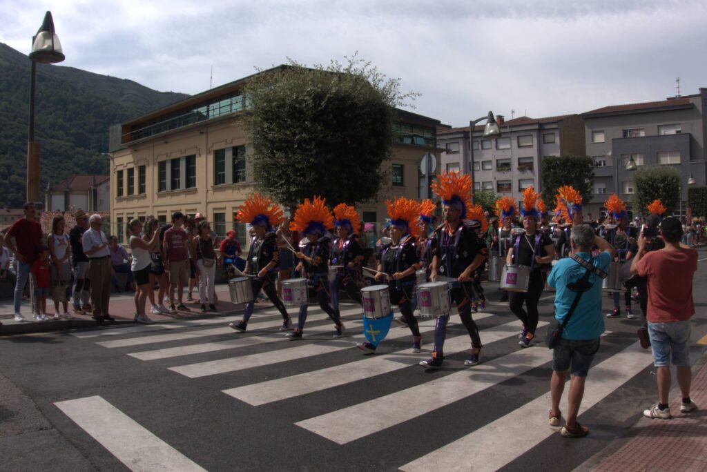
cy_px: 236
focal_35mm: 29
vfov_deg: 45.0
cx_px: 354
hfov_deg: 63.6
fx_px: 570
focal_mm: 10.81
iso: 125
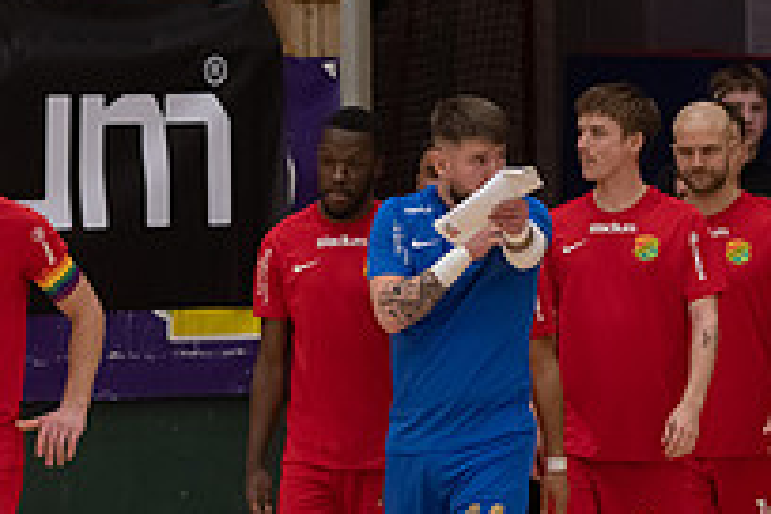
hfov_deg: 4.5
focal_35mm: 458
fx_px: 9808
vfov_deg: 3.0
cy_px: 406
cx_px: 397
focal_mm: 105
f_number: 4
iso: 800
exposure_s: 1/320
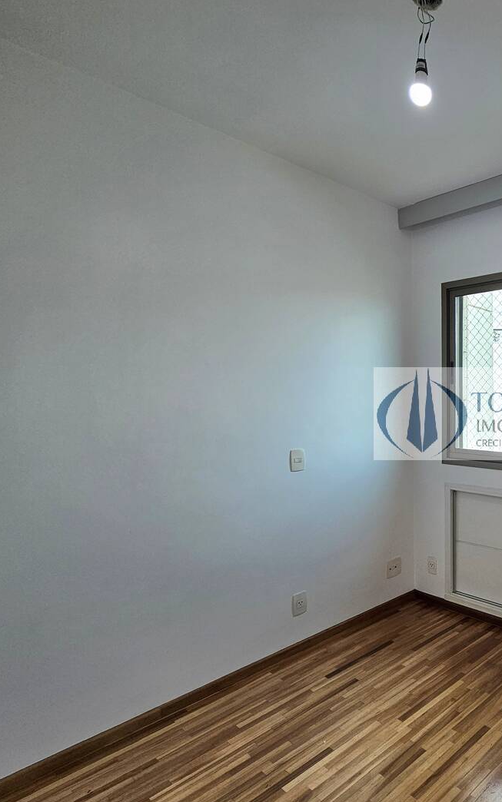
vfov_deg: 88.0
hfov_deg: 49.6
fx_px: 416
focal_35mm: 19
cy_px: 414
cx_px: 512
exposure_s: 1/179
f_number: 2.2
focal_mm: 2.2
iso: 50
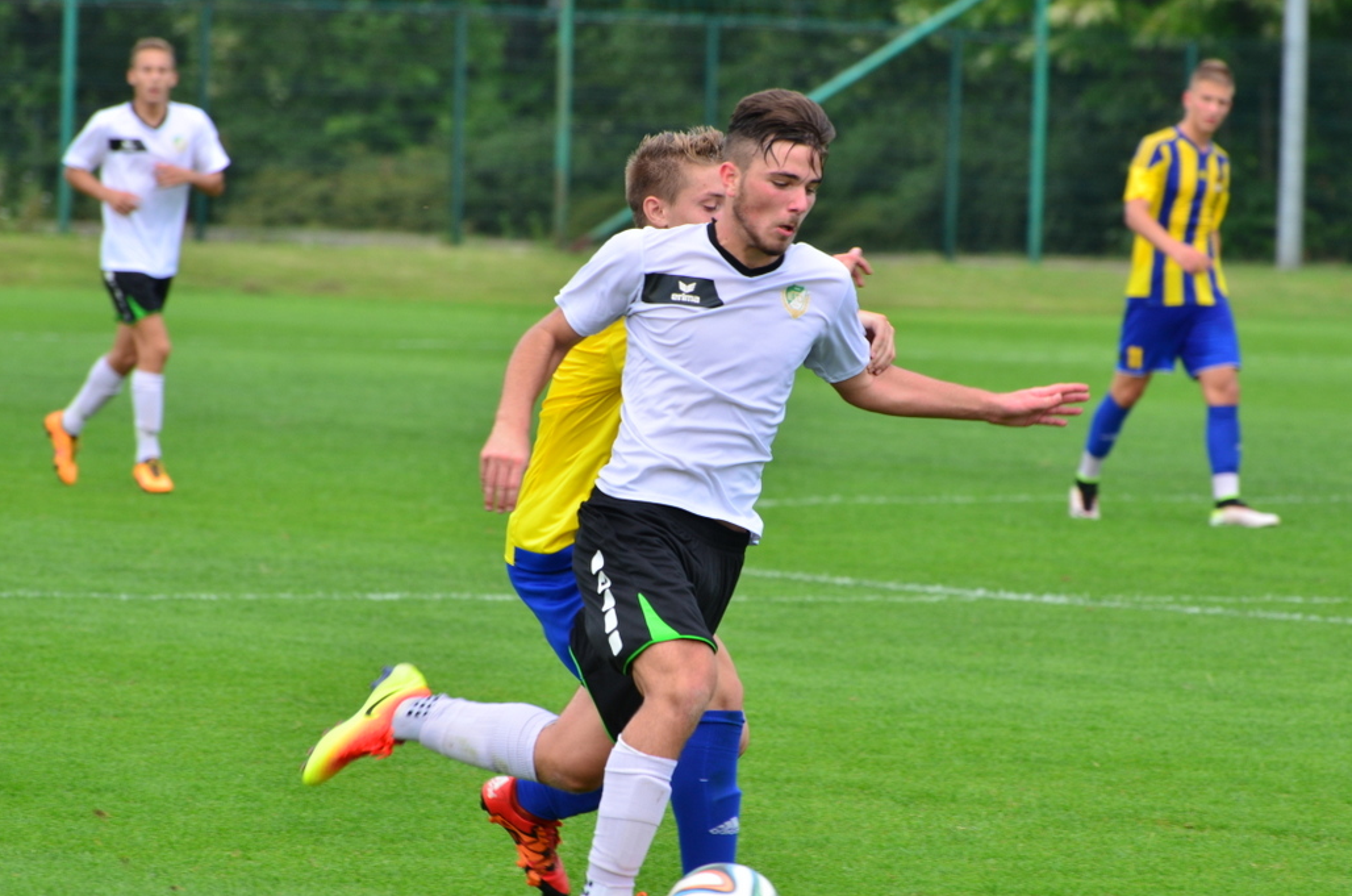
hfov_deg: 6.0
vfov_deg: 4.0
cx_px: 755
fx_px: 12802
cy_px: 497
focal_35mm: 342
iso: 250
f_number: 5.6
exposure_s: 1/500
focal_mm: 195
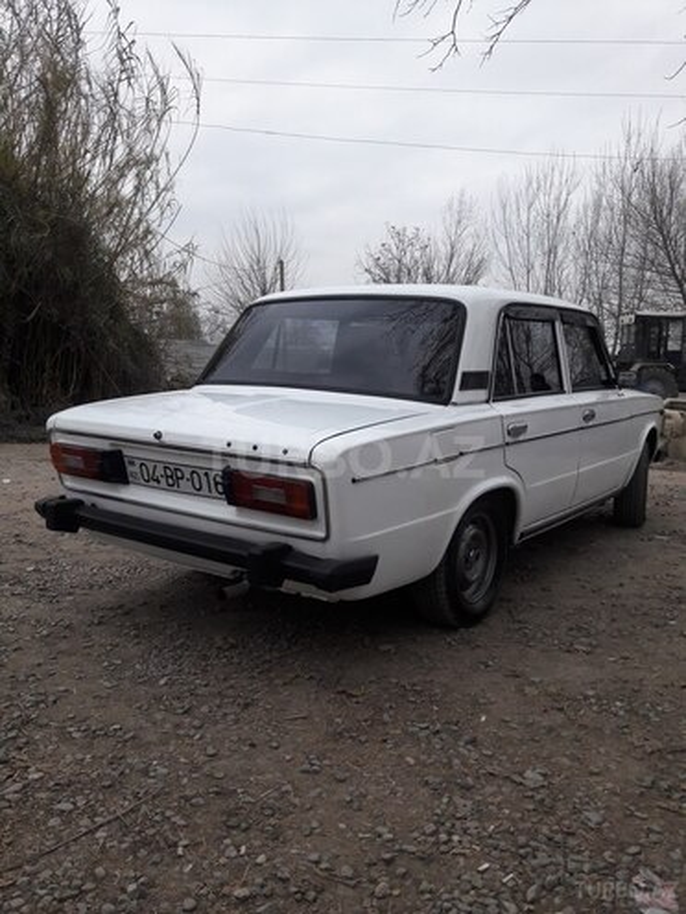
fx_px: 740
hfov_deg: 49.7
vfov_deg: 63.4
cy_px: 457
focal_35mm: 28
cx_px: 343
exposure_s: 1/100
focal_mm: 3.7
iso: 64
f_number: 1.9
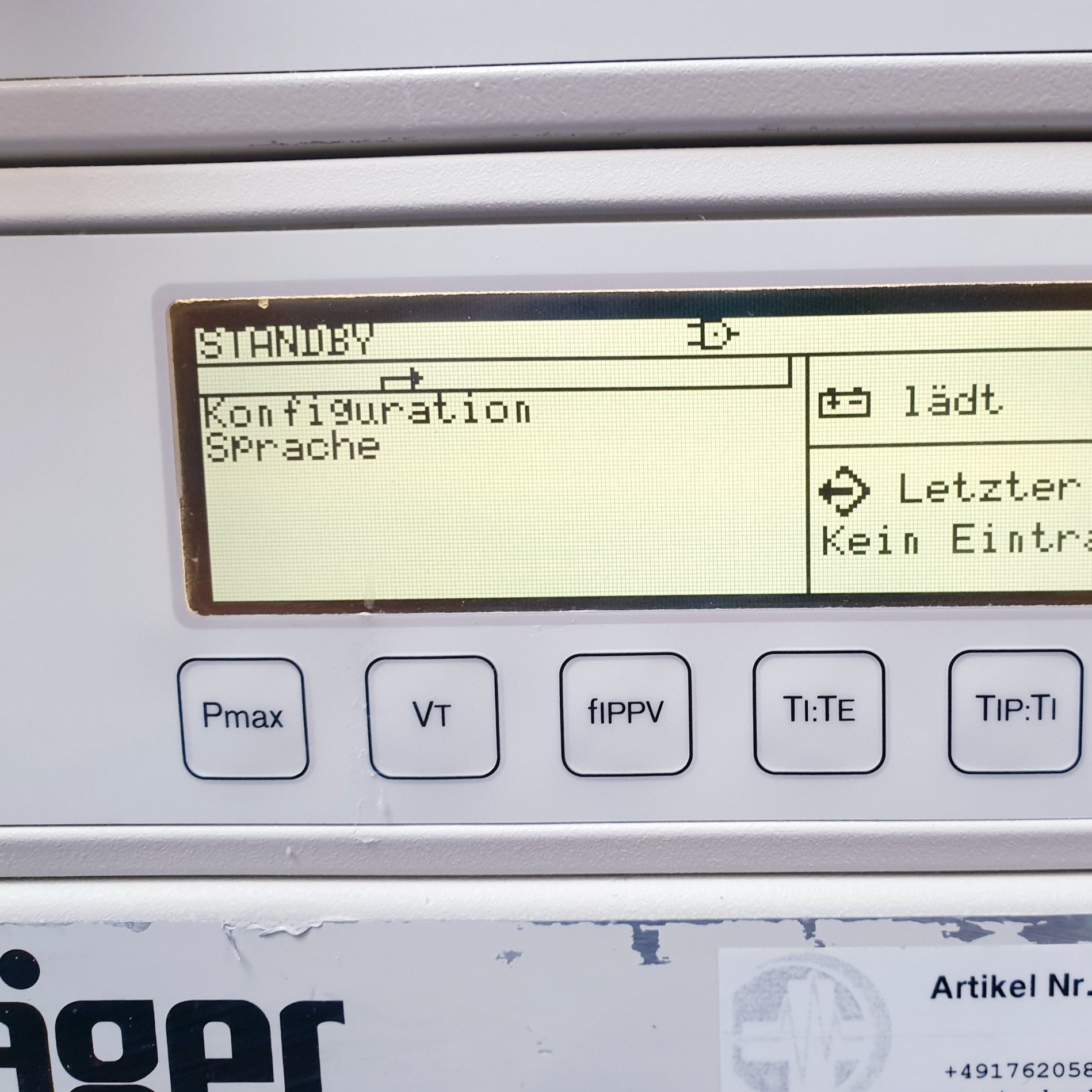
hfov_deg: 51.6
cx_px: 728
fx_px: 1106
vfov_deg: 52.5
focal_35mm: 31
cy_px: 547
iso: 160
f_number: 2.4
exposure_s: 1/50
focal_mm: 4.3
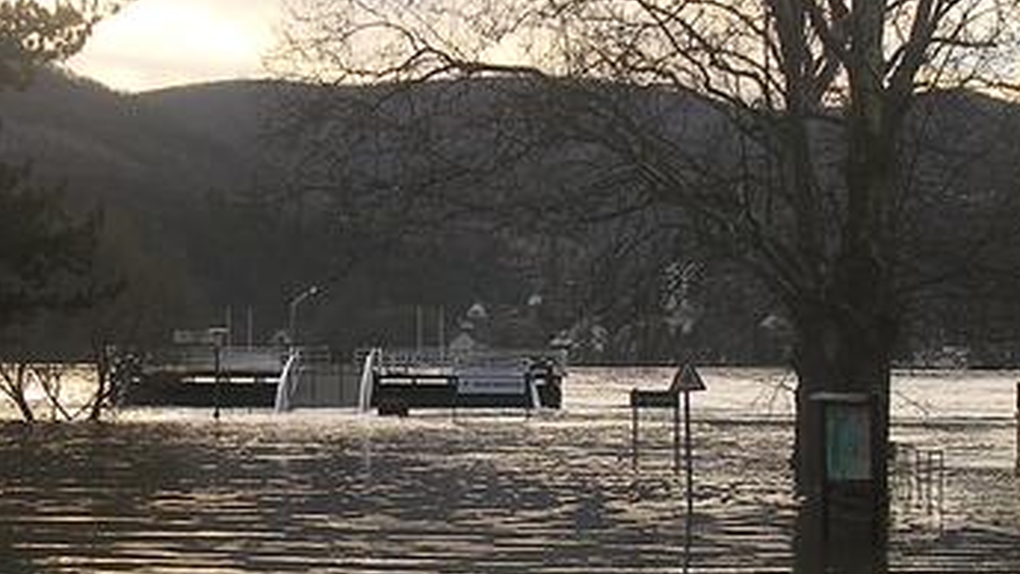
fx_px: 2677
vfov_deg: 12.2
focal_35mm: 99
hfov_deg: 21.6
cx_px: 541
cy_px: 494
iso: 100
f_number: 3.1
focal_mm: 7.5
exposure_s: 1/486
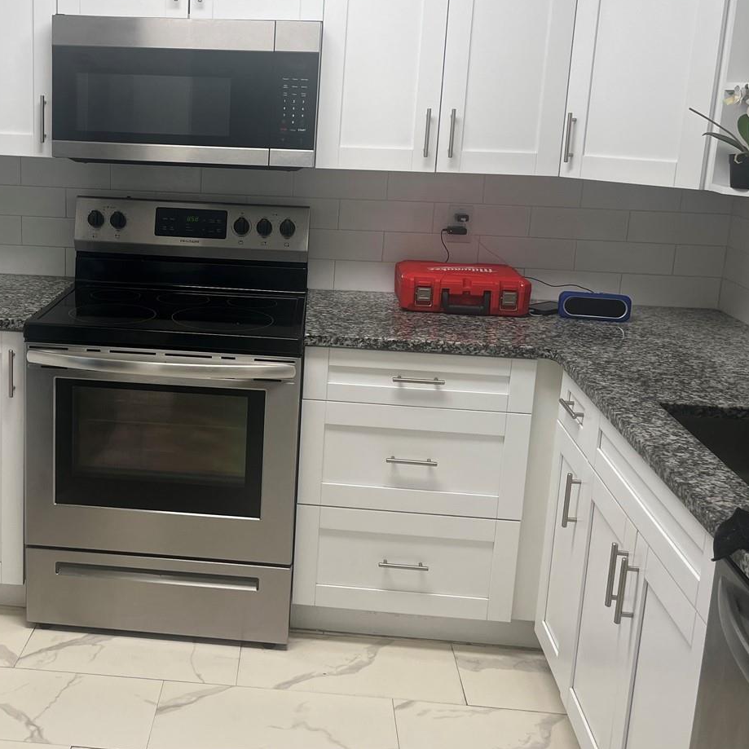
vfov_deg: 41.6
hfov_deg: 41.1
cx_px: 225
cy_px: 294
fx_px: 979
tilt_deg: -12.8
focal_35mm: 40
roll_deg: -1.6
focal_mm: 5.1
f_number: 1.6
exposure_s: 1/120
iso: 64
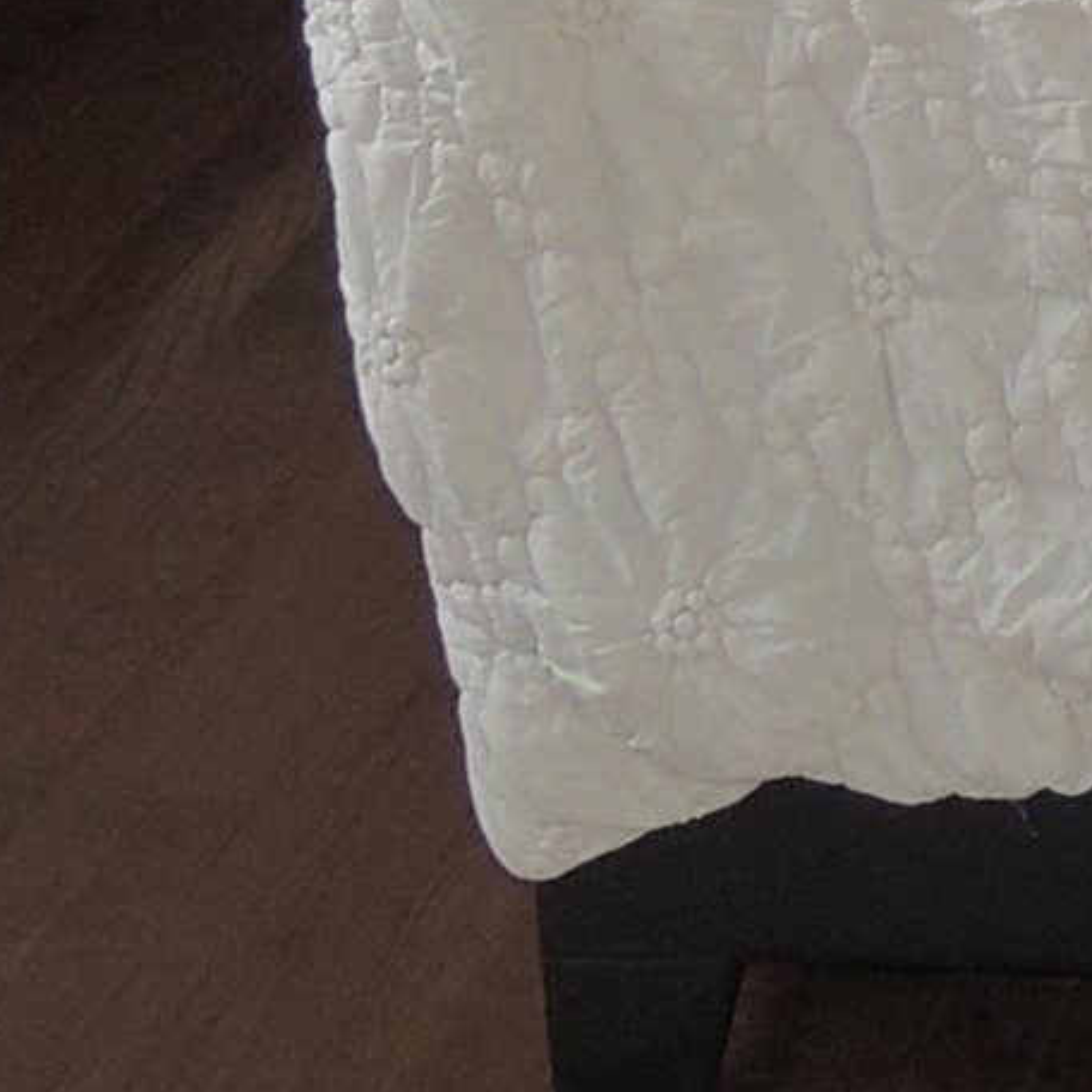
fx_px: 5104
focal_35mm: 143
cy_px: -1126
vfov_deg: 11.0
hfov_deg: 11.4
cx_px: 1885
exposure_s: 1/30
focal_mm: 4.3
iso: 200
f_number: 3
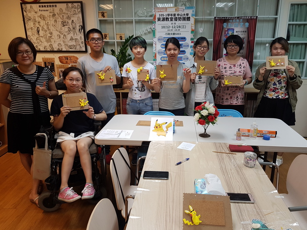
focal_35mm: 26
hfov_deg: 67.3
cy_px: 115
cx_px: 154
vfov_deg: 53.1
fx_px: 231
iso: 64
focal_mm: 4.2
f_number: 1.7
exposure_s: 1/60
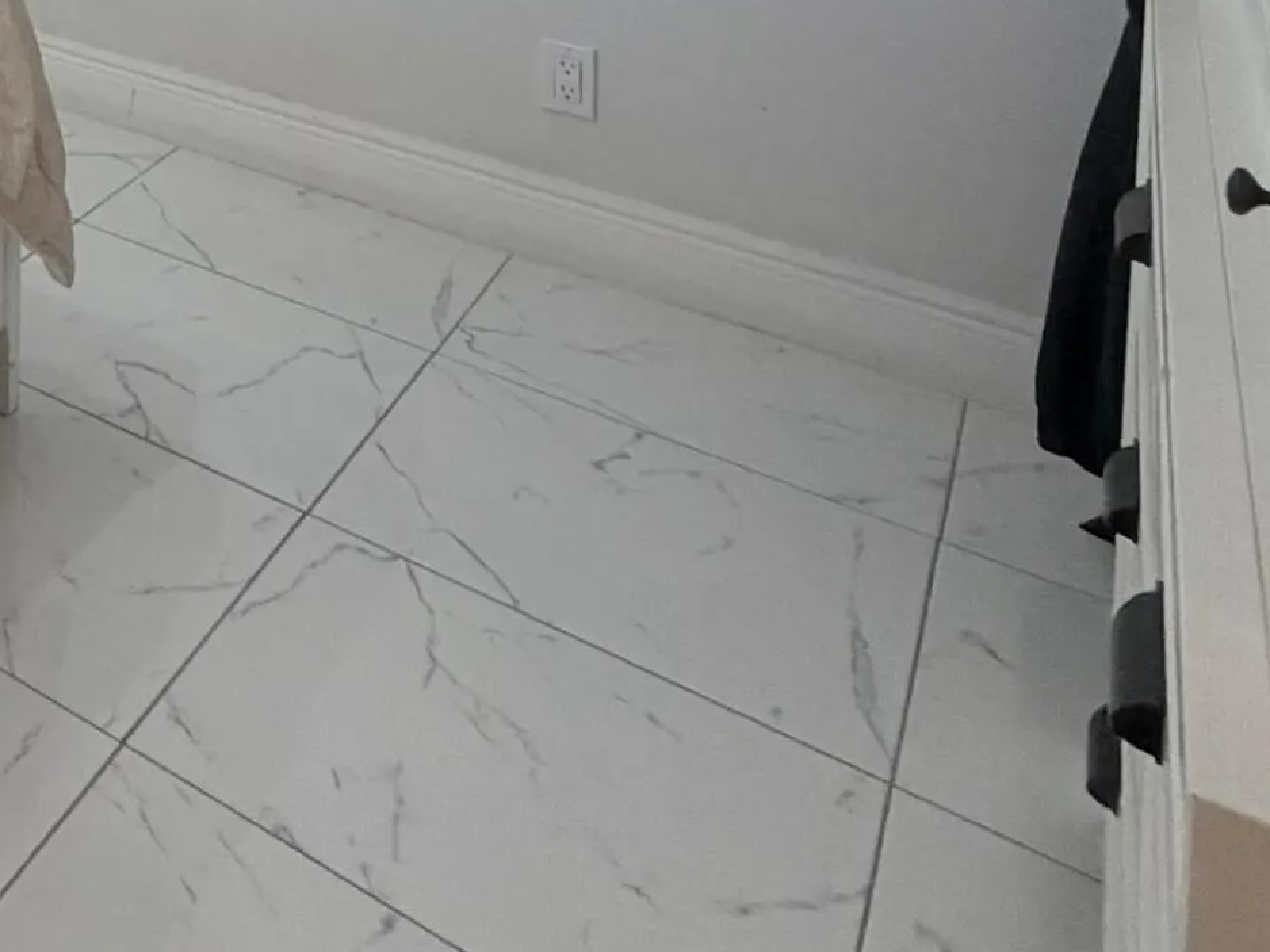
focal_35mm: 43
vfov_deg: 25.4
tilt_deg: -2.4
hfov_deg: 28.7
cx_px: -617
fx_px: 1577
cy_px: -477
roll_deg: +0.2
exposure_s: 1/120
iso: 200
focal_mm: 2.22
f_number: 2.2
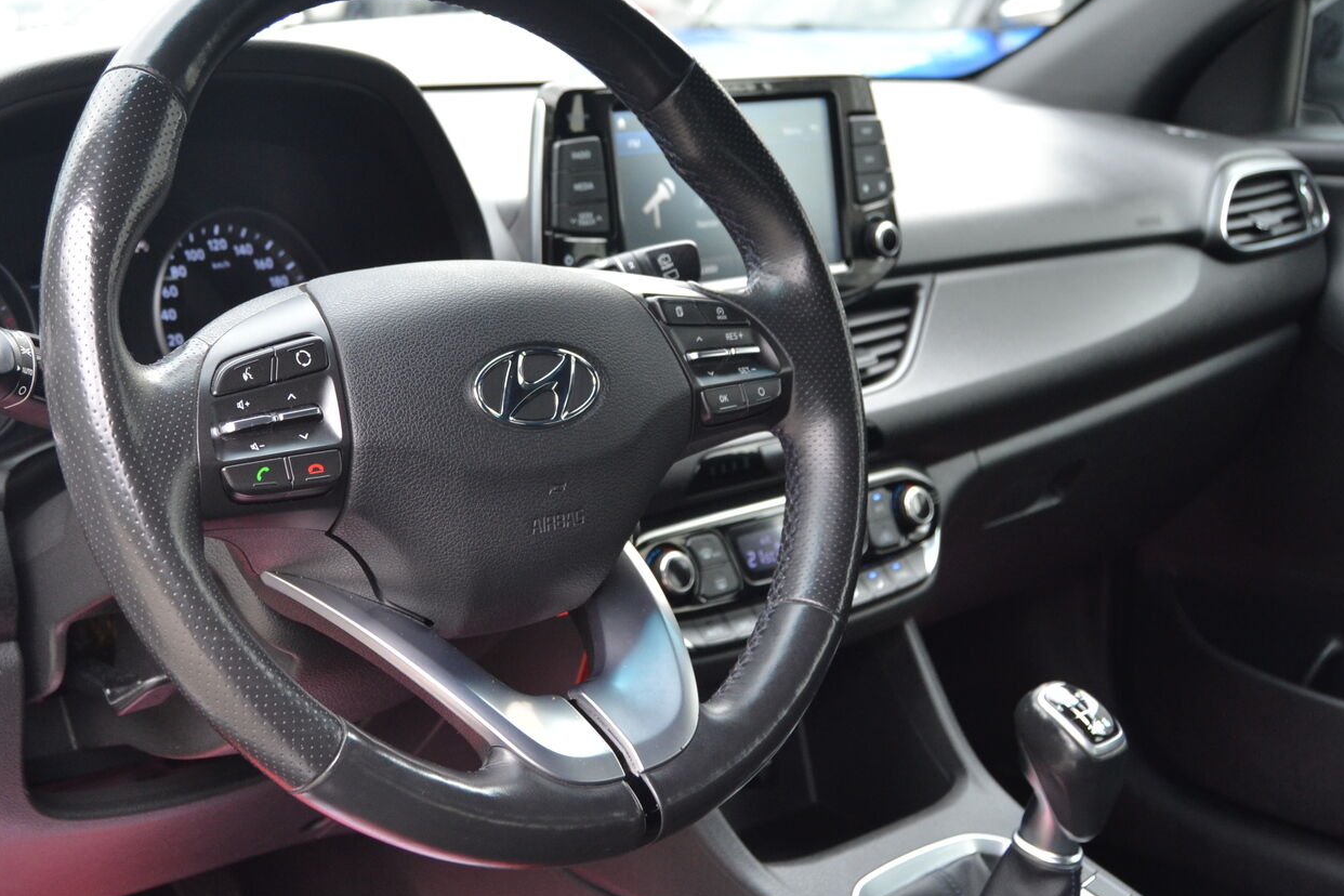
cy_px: 439
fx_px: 1904
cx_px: 431
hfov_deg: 38.4
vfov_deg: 26.5
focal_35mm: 51
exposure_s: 1/80
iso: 400
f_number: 4.5
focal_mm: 22
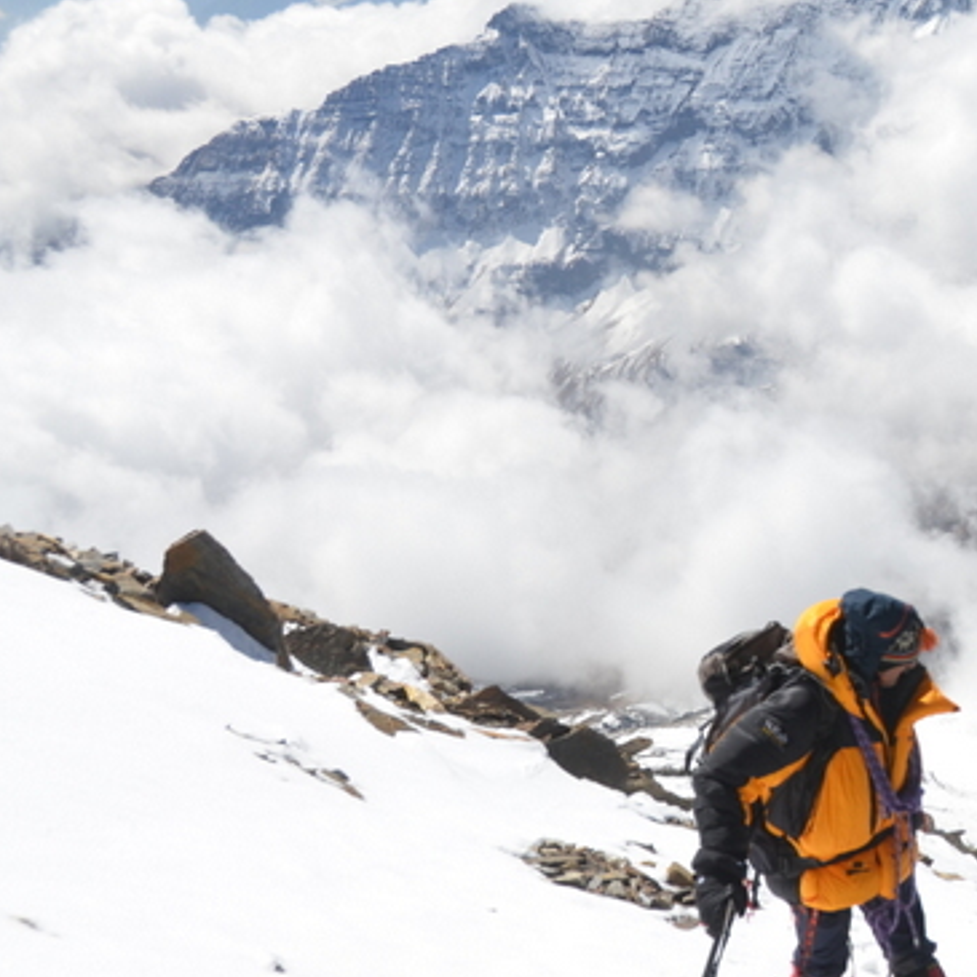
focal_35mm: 69
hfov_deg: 23.3
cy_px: 610
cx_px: 1111
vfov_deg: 24.9
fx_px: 2203
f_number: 5.6
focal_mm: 22
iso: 200
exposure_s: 1/1600
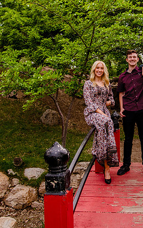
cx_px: 125
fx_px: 305
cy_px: 95
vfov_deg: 40.9
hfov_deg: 25.6
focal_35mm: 49
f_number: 4
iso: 1000
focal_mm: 27
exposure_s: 1/125
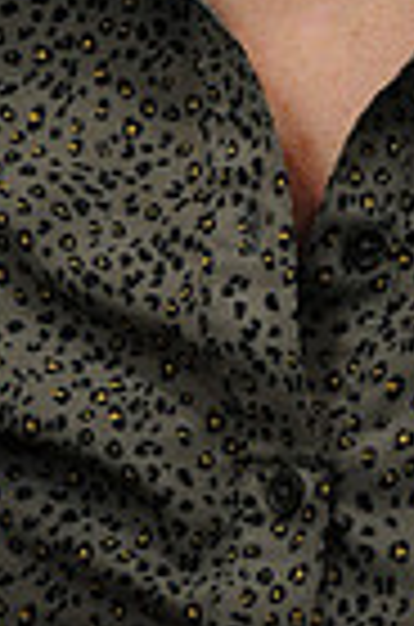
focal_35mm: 514
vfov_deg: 4.0
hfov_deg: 2.7
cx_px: 340
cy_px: -671
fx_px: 8910
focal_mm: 82
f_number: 4
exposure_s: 1/125
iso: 640
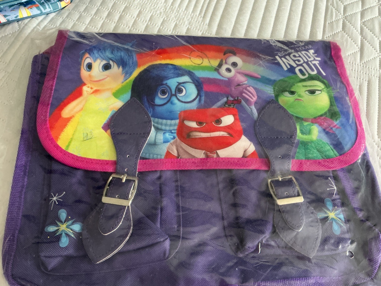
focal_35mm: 29
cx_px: 190
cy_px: 143
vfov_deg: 48.2
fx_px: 319
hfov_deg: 61.7
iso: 200
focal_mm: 3
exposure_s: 1/60
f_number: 1.8
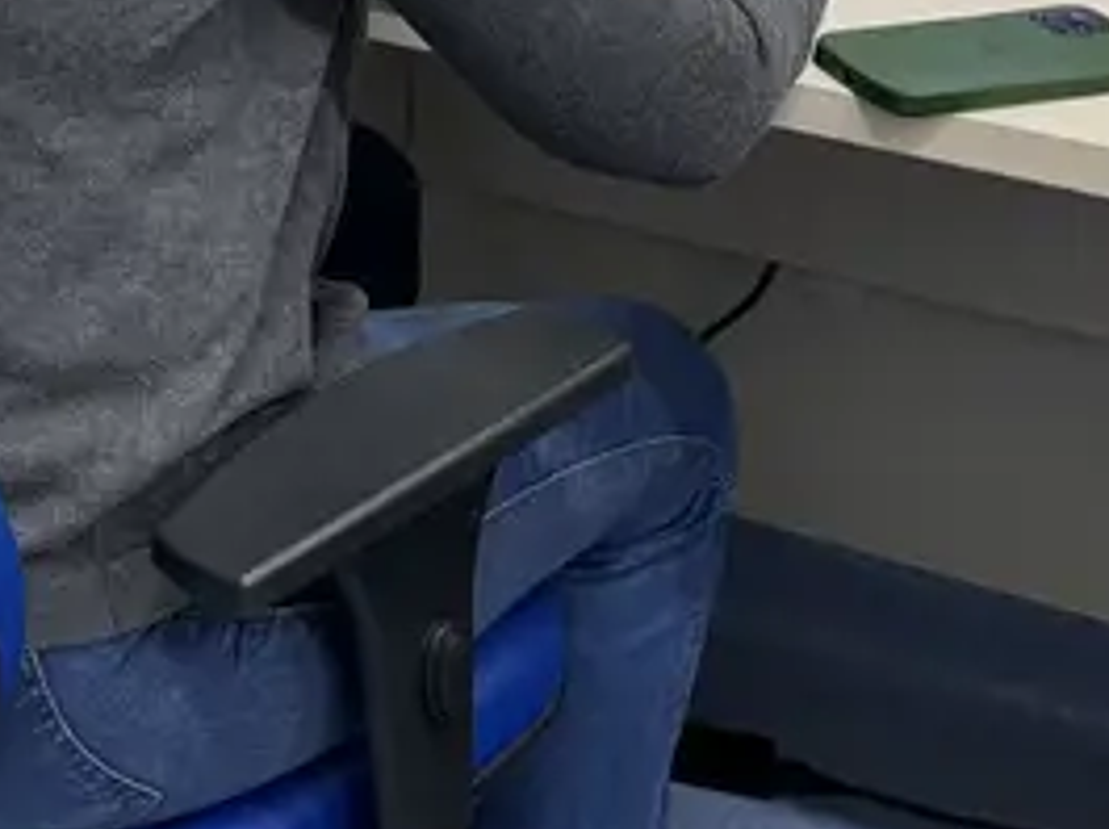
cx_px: -59
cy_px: -119
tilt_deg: -20.4
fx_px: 2496
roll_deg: +0.6
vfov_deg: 18.1
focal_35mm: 78
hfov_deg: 23.7
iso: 320
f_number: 1.78
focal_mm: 6.76
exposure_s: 1/60
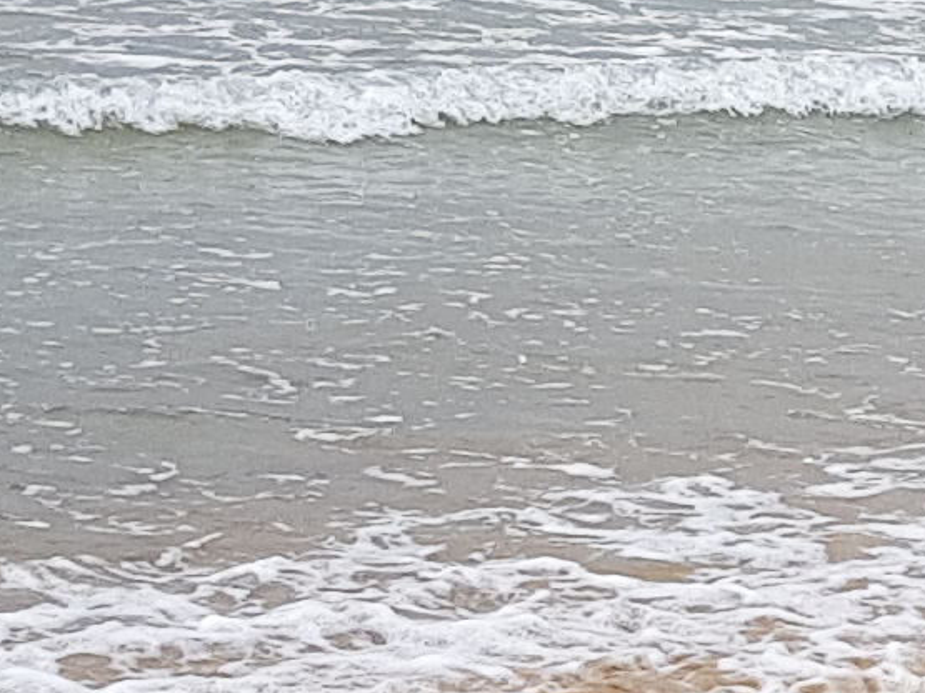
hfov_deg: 9.5
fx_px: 5049
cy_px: 655
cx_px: 2042
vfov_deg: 7.8
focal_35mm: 189
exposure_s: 1/3232
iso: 40
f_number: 1.7
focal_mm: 4.2
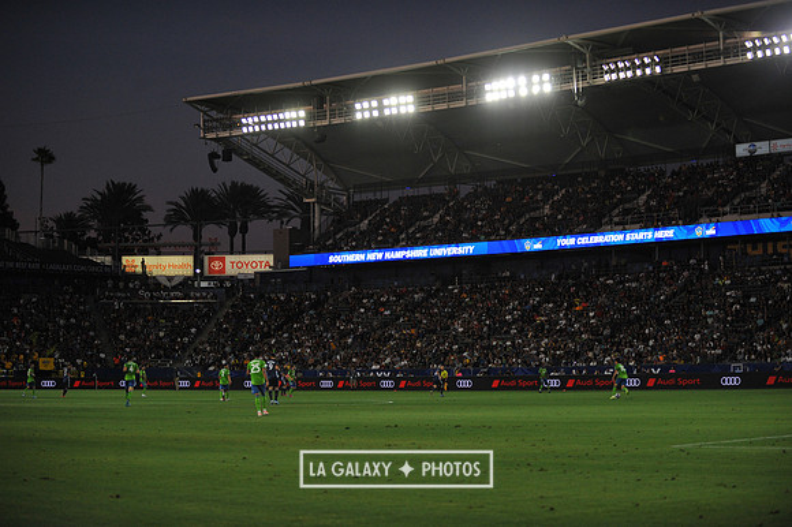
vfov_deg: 19.4
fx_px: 1539
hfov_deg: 28.9
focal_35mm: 70
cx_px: 396
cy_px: 264
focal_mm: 70
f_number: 2.8
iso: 1600
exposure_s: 1/2500
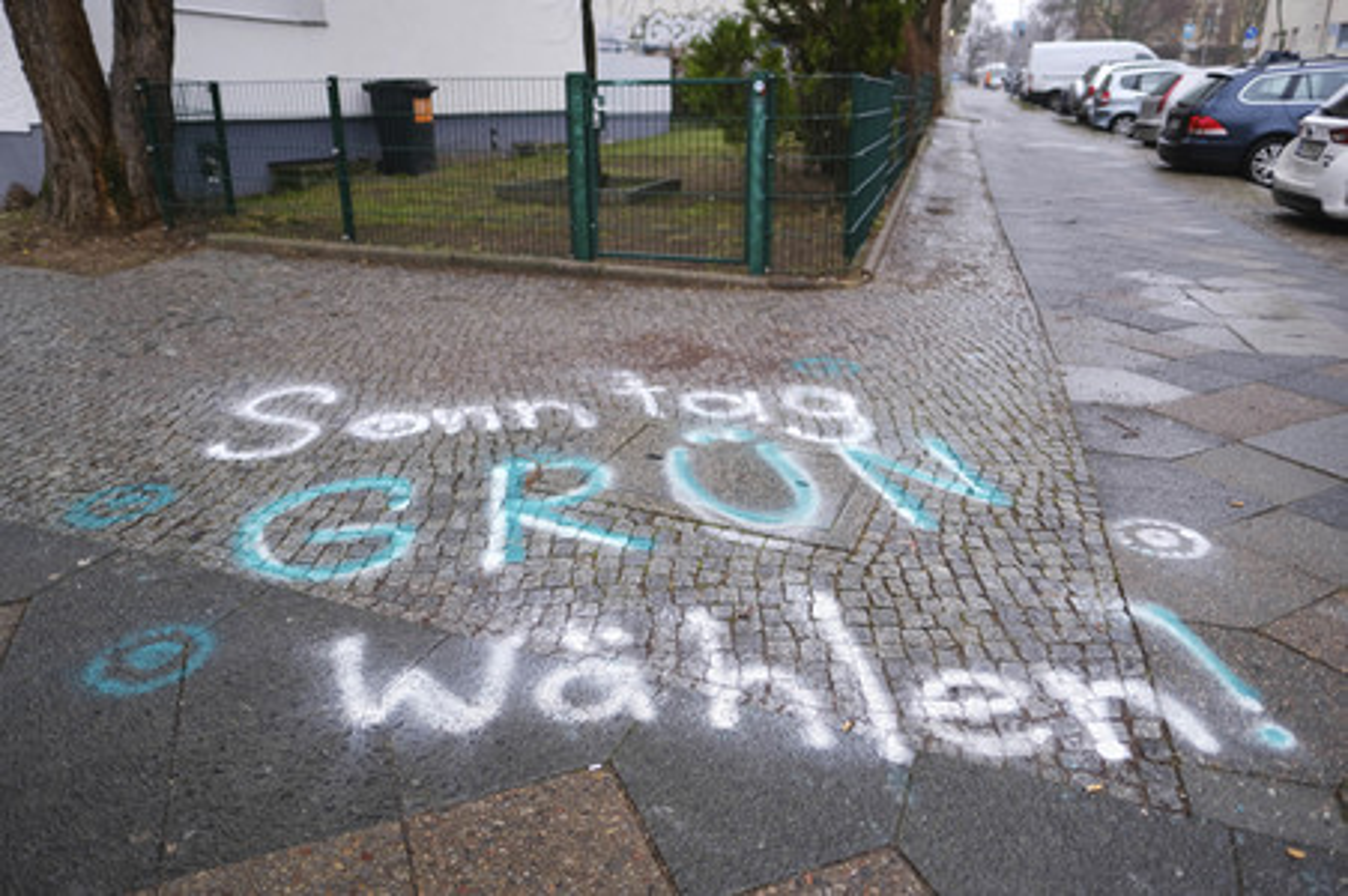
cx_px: 674
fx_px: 898
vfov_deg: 53.1
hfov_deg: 73.8
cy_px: 448
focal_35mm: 24
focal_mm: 16
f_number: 1.4
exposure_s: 1/120
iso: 160
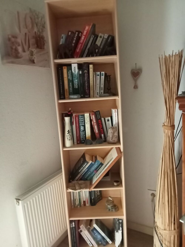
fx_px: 199
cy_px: 124
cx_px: 92
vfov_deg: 63.4
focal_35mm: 28
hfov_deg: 49.8
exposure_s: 1/25
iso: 2738
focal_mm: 3.46
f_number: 2.2
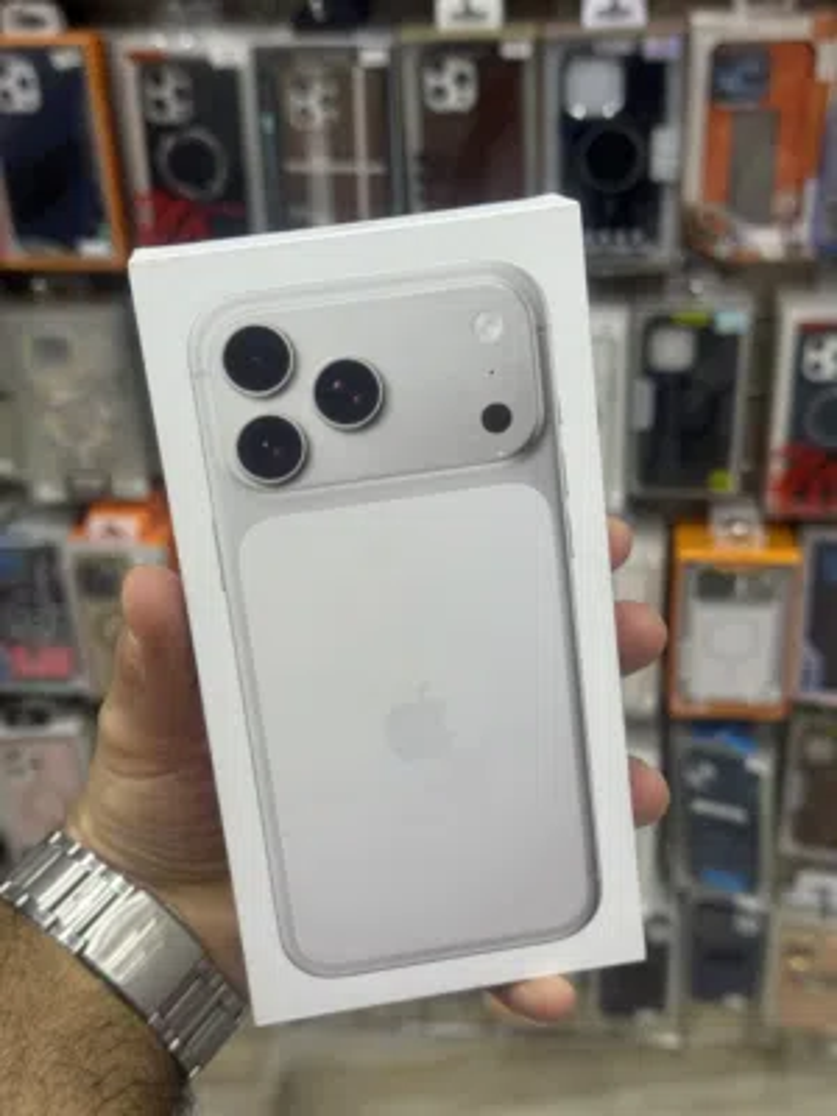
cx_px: 418
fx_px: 1547
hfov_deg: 30.3
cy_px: 558
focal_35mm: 48
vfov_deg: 39.7
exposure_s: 1/913
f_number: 1.78
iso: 64
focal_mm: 6.76
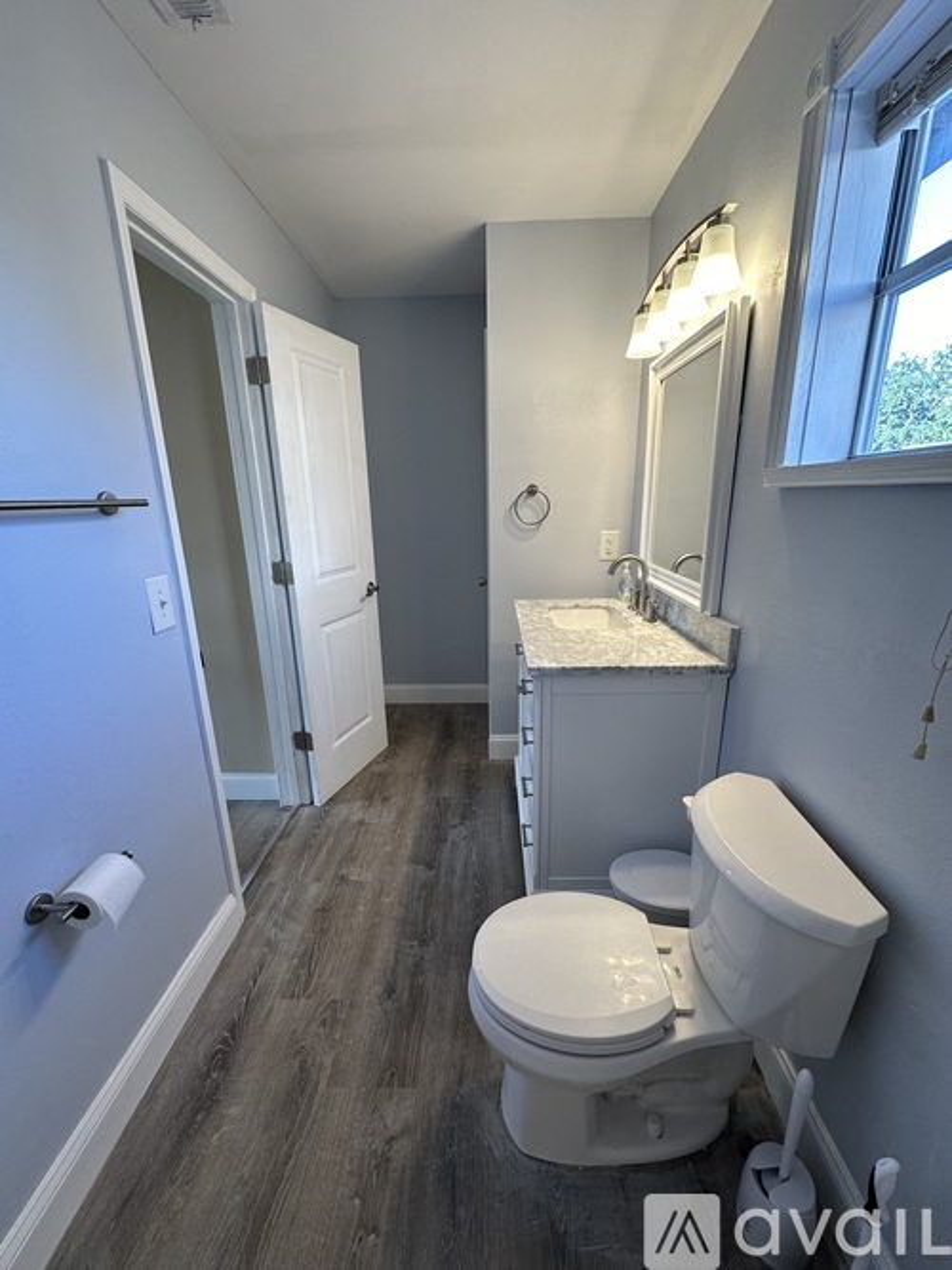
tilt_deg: -15.2
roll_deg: -0.1
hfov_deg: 85.7
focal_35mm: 14
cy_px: 635
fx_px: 514
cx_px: 476
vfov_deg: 102.1
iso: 100
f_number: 2.2
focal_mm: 2.22
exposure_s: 1/120
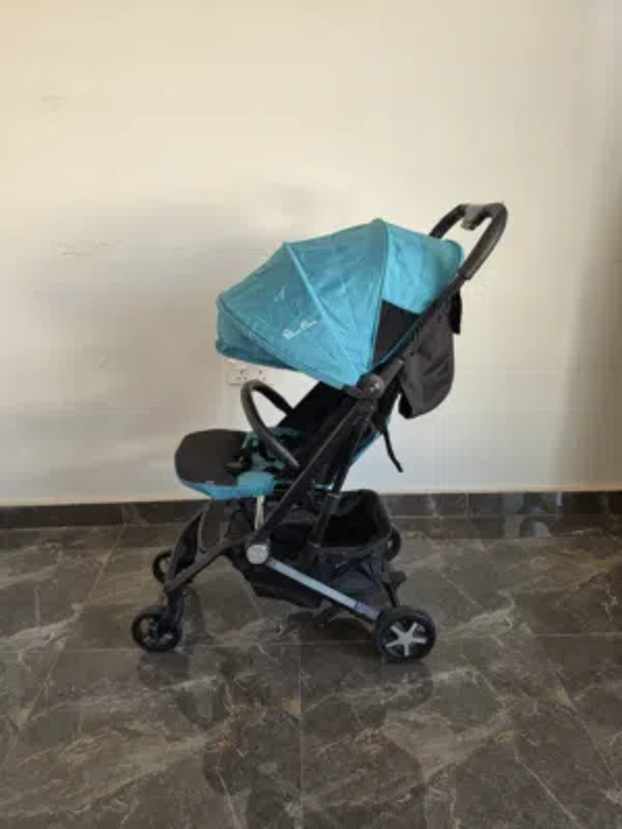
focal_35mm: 23
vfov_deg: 73.9
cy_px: 414
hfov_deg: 58.9
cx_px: 311
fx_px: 551
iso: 160
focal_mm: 6.5
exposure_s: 1/100
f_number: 1.4
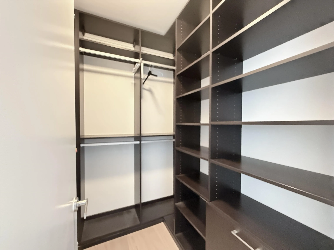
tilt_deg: -0.7
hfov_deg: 102.1
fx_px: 135
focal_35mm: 14
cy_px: 125
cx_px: 167
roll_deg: -0.1
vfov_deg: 85.7
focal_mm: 2.22
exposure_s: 1/30
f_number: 2.2
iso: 1250
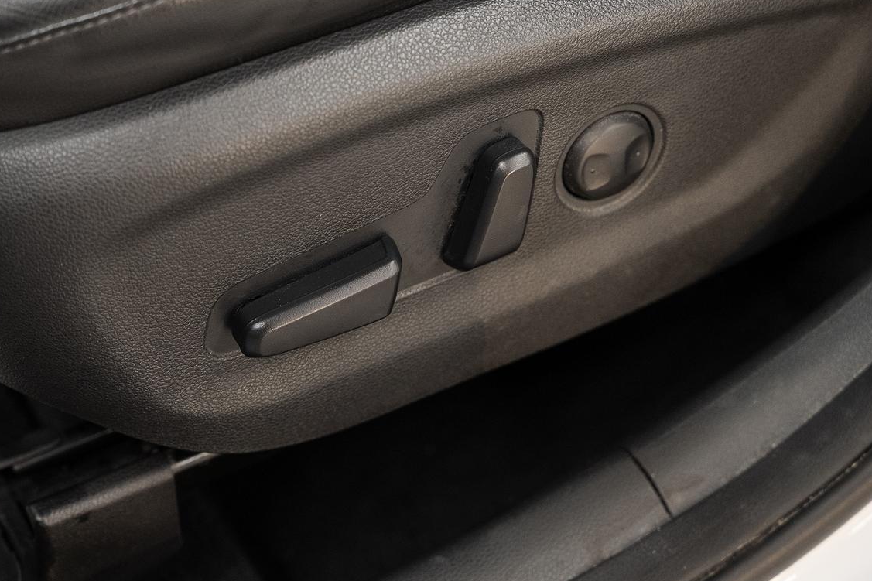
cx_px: 501
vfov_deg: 14.5
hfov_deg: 21.7
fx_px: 2276
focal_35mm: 94
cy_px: 222
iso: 800
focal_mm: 59.5
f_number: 3.5
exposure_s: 1/40
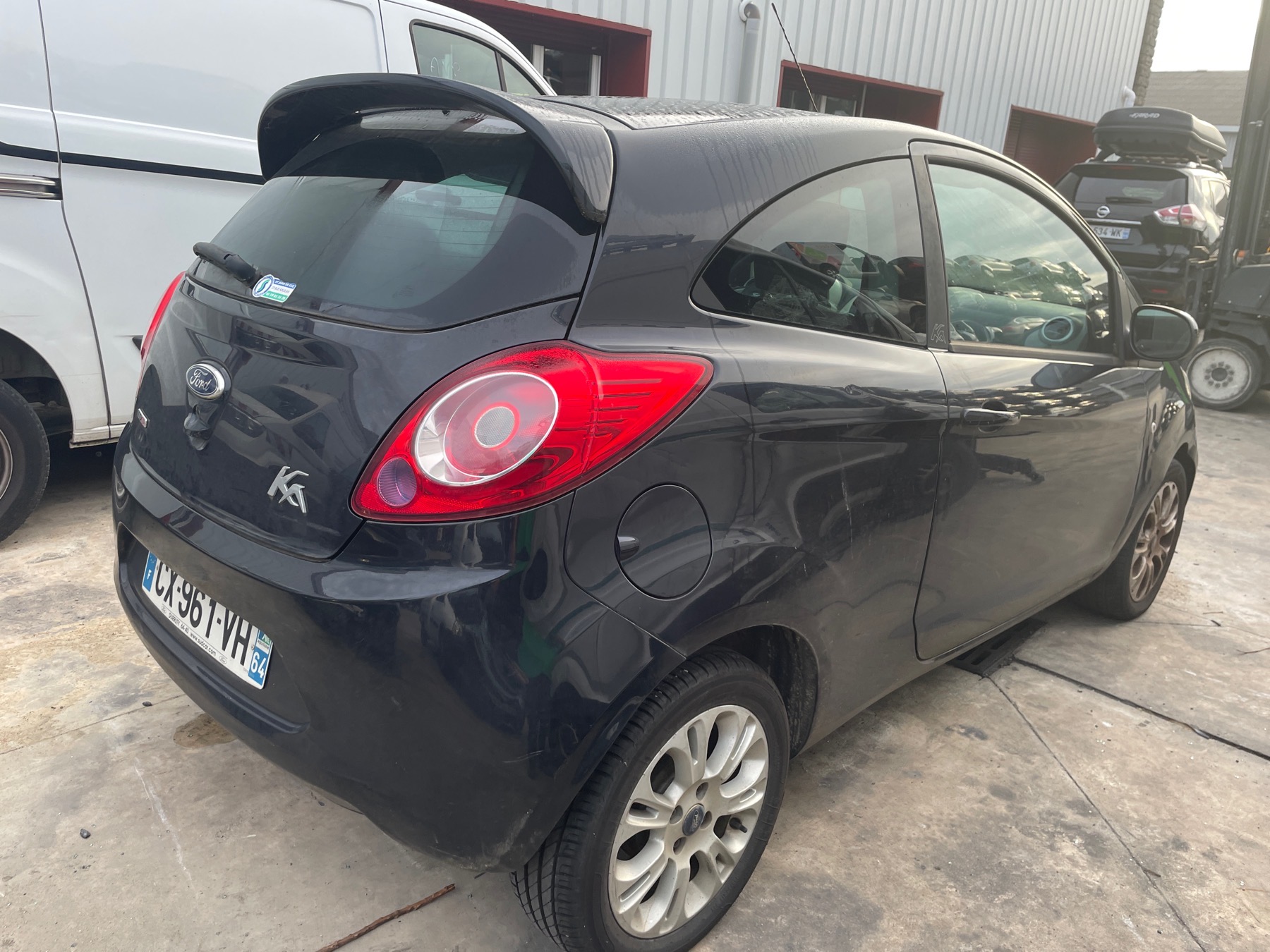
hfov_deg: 67.3
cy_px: 476
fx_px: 954
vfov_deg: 53.1
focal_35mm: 26
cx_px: 635
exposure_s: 1/121
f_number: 1.6
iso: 40
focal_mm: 4.2
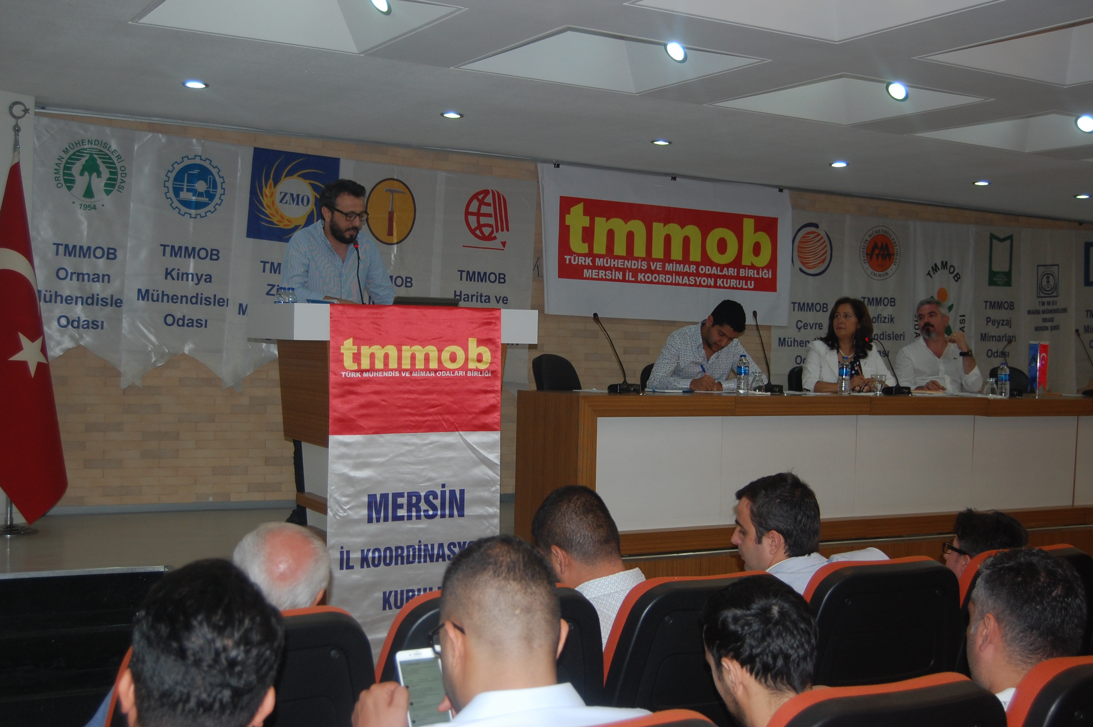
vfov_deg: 29.8
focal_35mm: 45
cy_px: 364
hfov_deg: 43.6
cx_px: 546
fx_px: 1365
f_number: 4.2
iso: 400
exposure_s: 1/60
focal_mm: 30
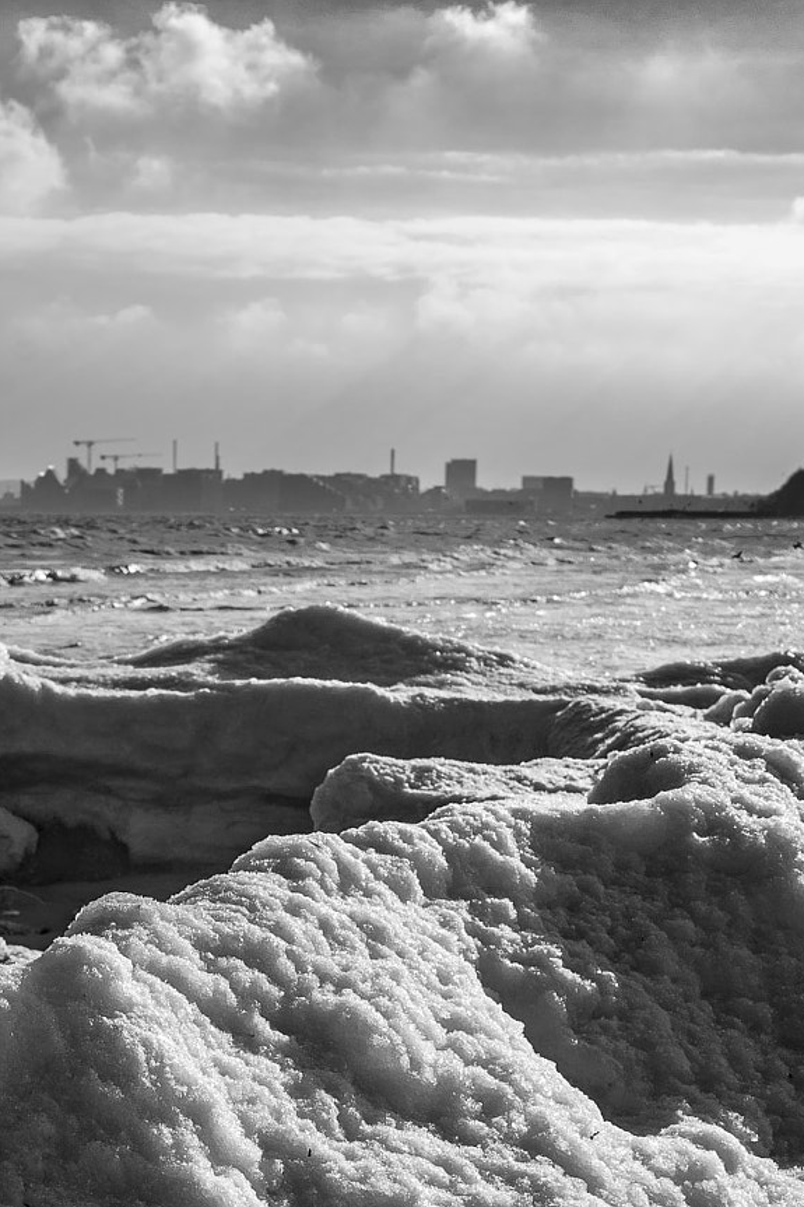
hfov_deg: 17.7
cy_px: 982
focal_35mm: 76
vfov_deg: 26.1
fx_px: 2547
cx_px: 82
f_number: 8
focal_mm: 41
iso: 100
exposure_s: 1/500
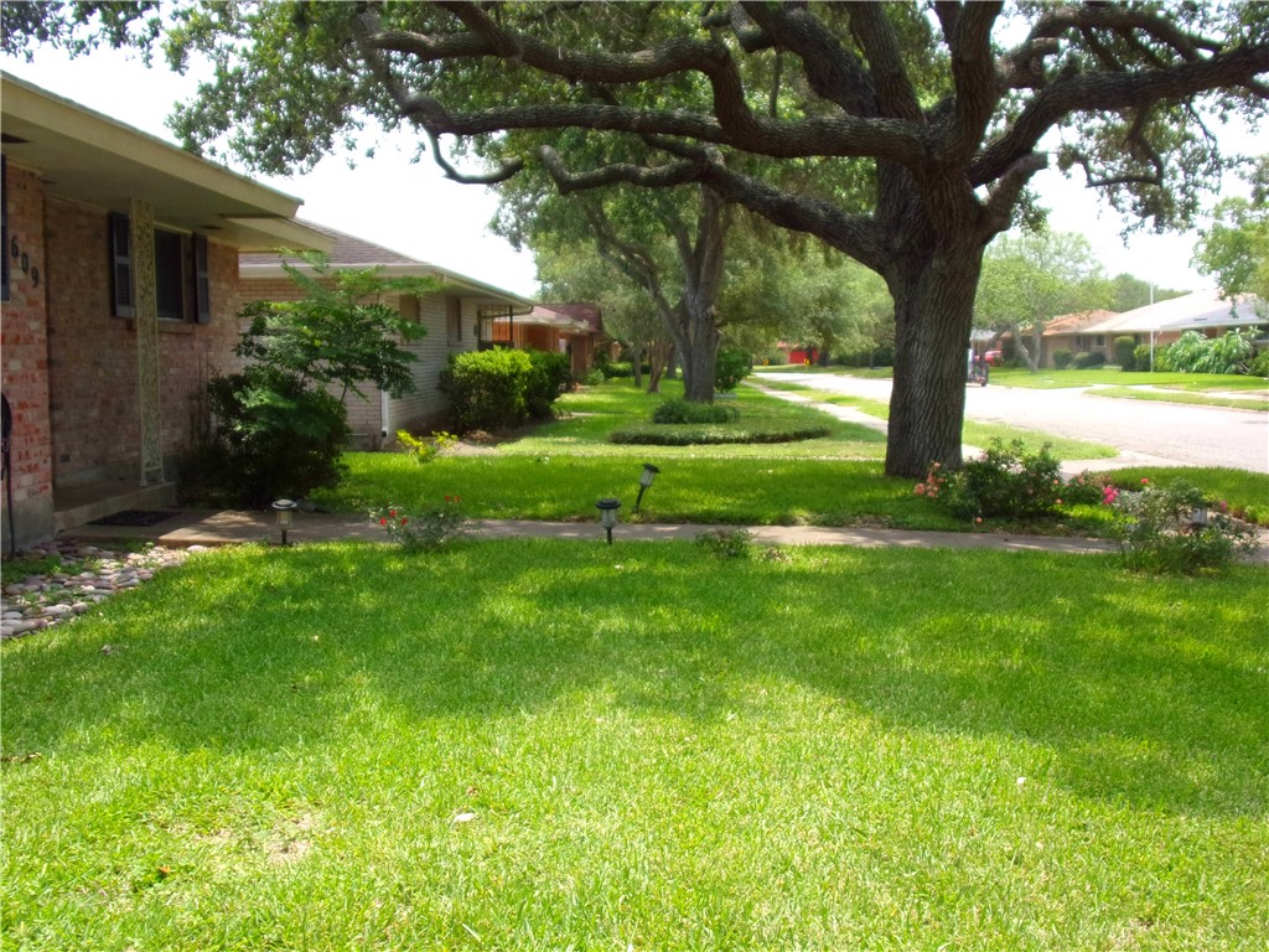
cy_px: 476
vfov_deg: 36.8
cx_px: 634
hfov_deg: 47.9
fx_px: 1430
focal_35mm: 39
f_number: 3.9
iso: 80
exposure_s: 1/320
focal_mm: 7
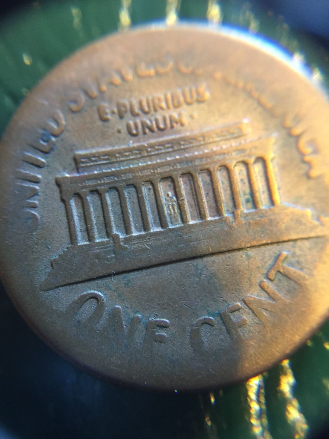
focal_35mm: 29
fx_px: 367
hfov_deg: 48.2
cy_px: 220
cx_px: 164
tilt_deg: -80.6
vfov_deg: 61.7
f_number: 2.2
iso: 250
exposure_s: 1/24
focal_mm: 4.15
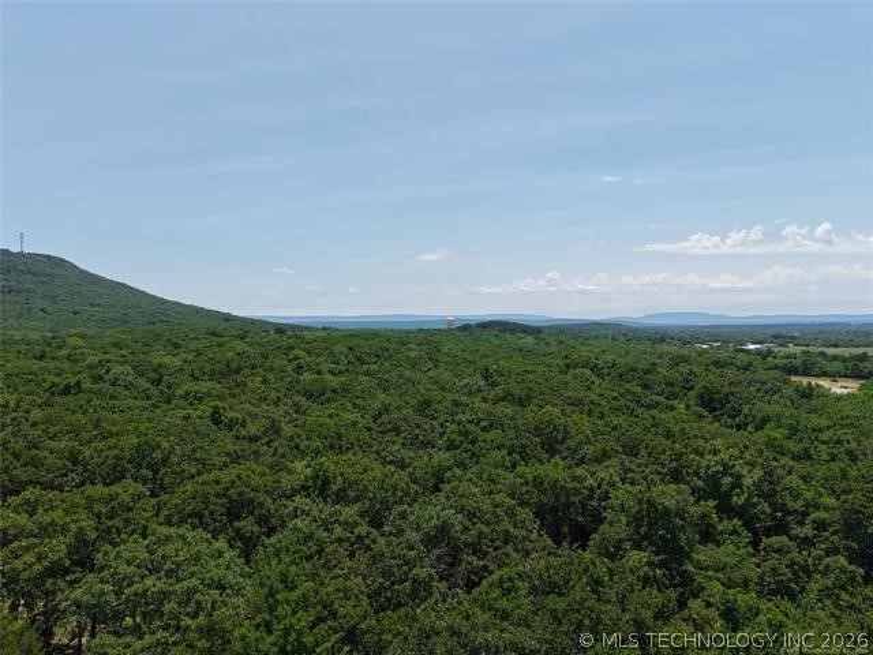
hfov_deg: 71.6
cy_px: 328
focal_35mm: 24
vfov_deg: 56.8
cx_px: 436
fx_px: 605
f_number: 1.8
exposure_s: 1/4000
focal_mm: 8.67
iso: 140
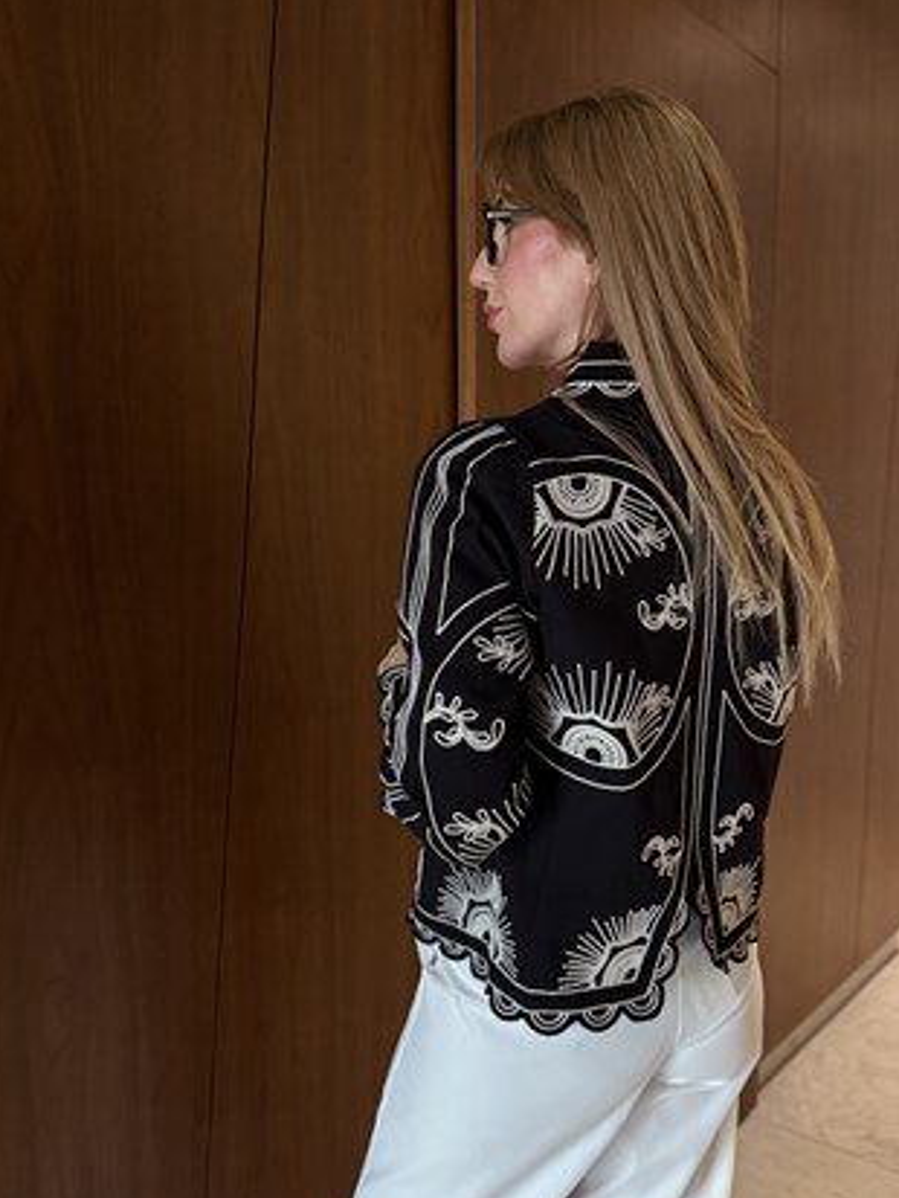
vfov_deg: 58.3
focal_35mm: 31
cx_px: 560
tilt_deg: -5.4
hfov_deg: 45.1
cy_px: 570
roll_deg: -0.6
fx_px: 1073
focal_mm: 6.76
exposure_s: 1/50
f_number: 1.78
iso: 320
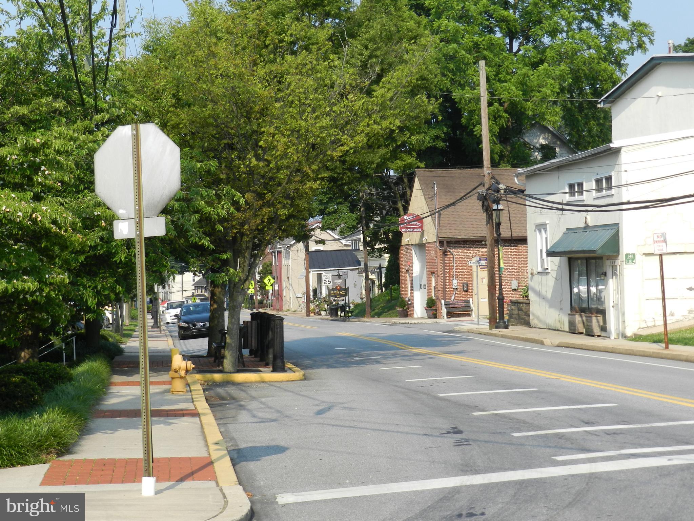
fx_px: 1524
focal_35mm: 76
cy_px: 260
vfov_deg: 19.4
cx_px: 347
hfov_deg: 25.7
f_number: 4.8
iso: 160
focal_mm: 13.5
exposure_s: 1/500
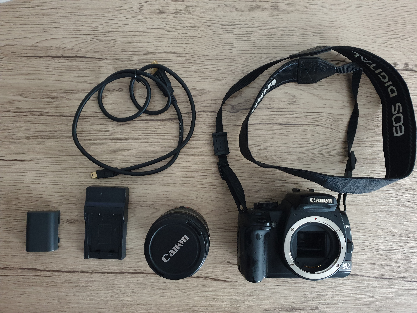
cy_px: 156
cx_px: 208
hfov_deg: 67.3
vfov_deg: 53.1
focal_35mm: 26
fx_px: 313
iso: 250
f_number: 1.5
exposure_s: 1/11
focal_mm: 4.3
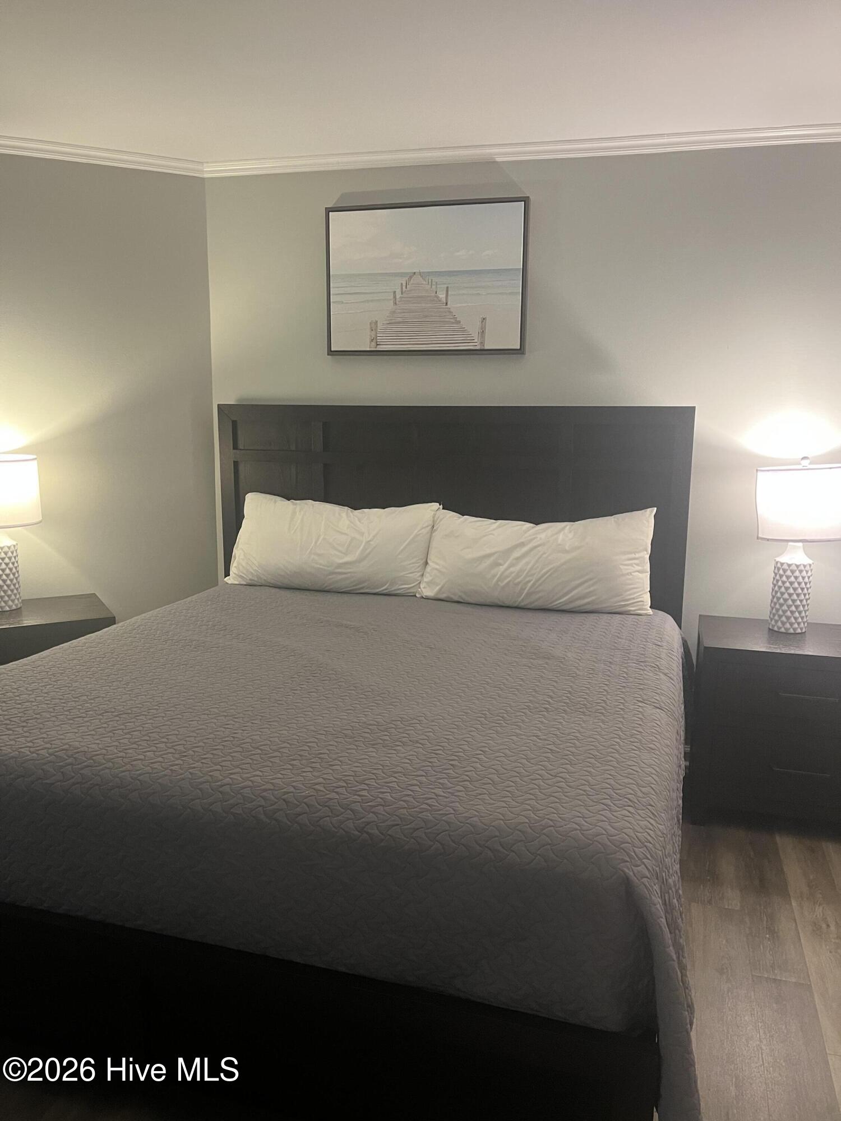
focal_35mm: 26
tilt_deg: -9.3
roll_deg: +0.3
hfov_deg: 53.1
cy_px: 560
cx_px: 420
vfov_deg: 67.3
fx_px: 842
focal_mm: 5.1
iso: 320
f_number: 1.6
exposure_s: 1/60
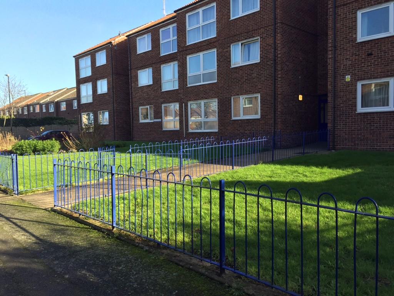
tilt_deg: -3.2
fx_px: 330
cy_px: 148
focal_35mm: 29
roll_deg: +0.9
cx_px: 197
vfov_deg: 48.2
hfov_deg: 61.7
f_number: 2.2
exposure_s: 1/507
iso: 32
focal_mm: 4.15
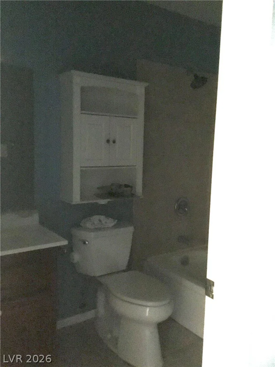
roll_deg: -2.2
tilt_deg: -6.3
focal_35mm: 31
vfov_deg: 58.4
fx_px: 328
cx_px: 138
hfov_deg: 45.4
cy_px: 184
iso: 800
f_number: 2.4
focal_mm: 3.3
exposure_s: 1/15
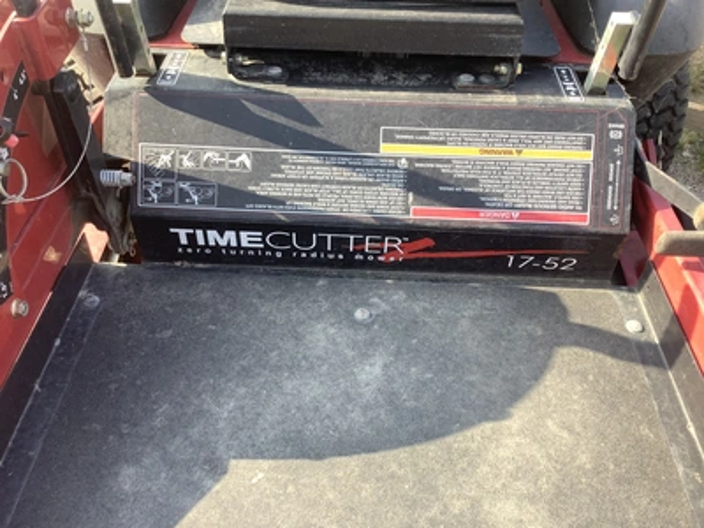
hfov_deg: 58.4
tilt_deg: -45.7
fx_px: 630
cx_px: 352
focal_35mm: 31
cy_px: 264
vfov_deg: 45.4
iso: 25
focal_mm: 3.3
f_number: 2.4
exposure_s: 1/144
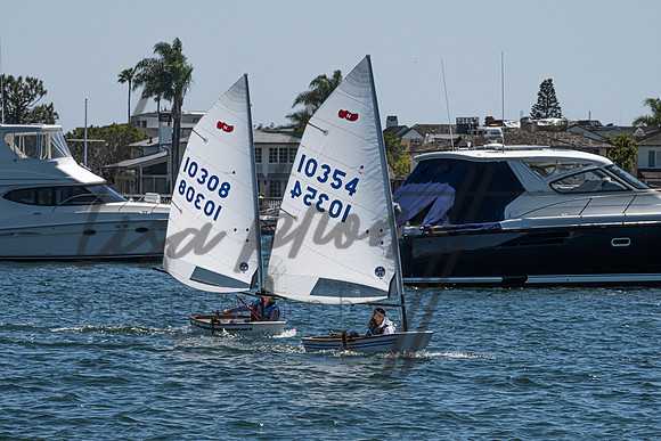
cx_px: 271
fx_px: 5053
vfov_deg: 5.0
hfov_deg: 7.5
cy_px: 201
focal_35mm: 275
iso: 250
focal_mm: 200
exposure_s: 1/800
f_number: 16
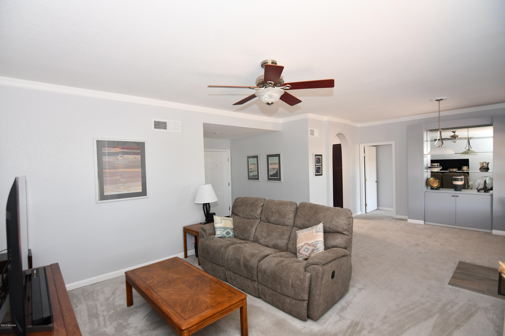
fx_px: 224
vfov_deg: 73.7
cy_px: 168
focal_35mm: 16
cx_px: 252
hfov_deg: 96.7
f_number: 4
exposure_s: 1/60
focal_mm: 11
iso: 450
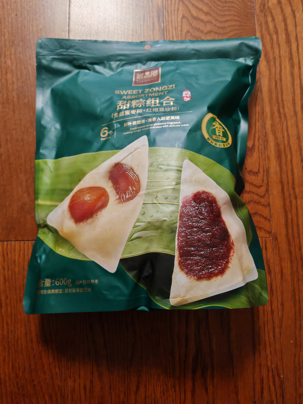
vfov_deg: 69.4
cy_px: 202
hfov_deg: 54.9
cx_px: 152
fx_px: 292
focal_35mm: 25
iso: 1250
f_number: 1.9
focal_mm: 5.3
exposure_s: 1/33
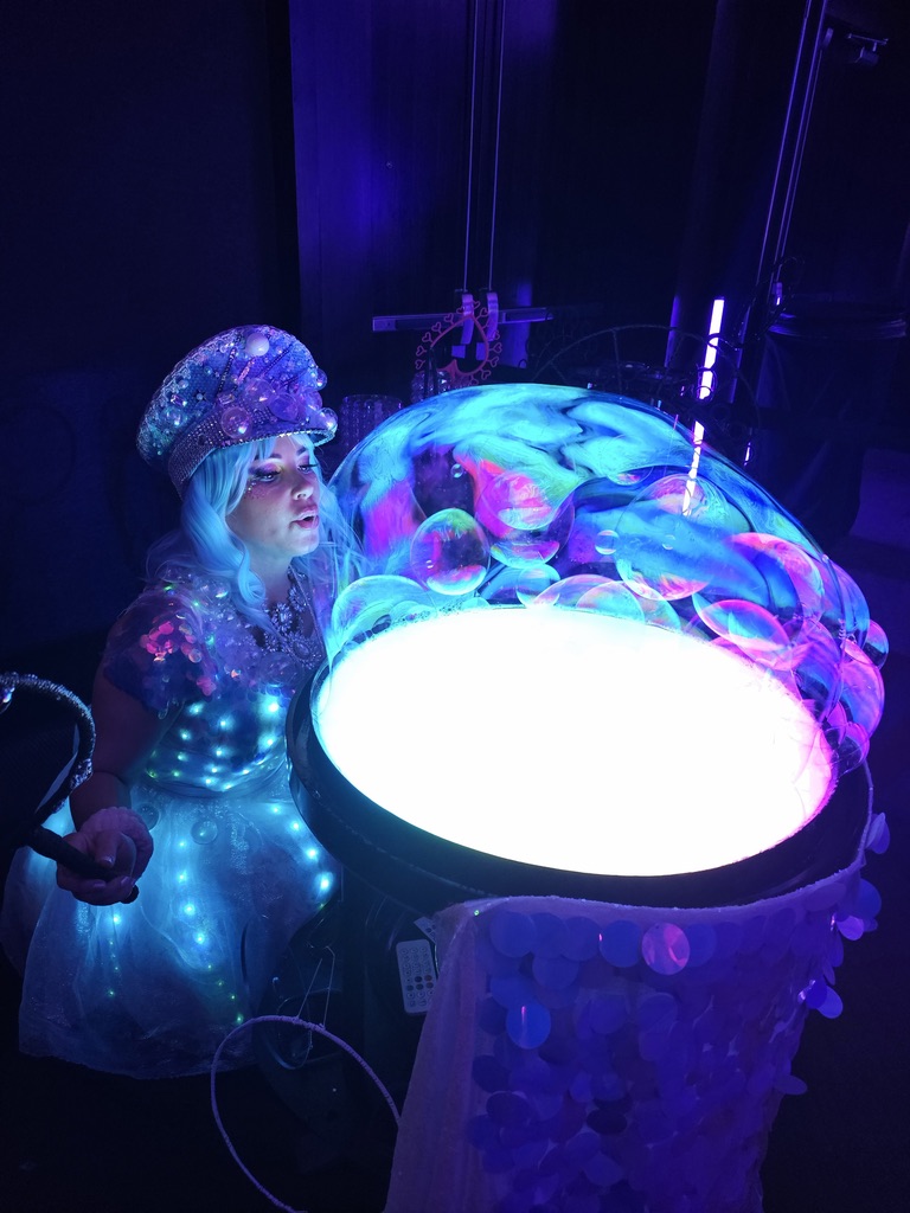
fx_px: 806
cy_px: 606
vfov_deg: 73.9
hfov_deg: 58.9
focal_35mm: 23
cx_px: 455
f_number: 1.7
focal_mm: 6.3
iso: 250
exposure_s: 1/120
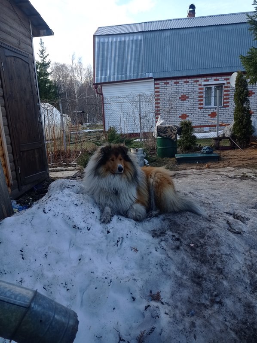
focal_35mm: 28
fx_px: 278
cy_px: 172
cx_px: 128
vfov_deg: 63.5
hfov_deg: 49.7
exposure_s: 1/1065
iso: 103
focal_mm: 4.74
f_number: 1.79
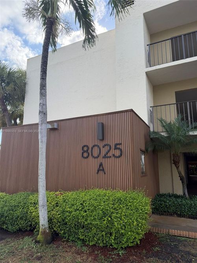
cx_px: 98
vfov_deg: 71.6
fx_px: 182
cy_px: 132
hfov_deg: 56.8
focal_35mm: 24
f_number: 1.78
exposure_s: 1/2232
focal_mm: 6.76
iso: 100
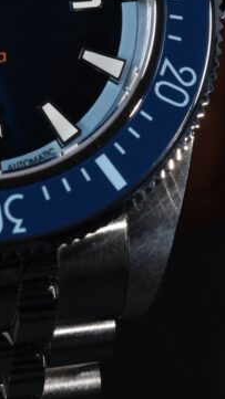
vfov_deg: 19.1
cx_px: 11
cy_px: -45
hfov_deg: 11.2
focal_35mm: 107
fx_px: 1135
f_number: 8
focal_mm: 27.1
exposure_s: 1/50
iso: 500
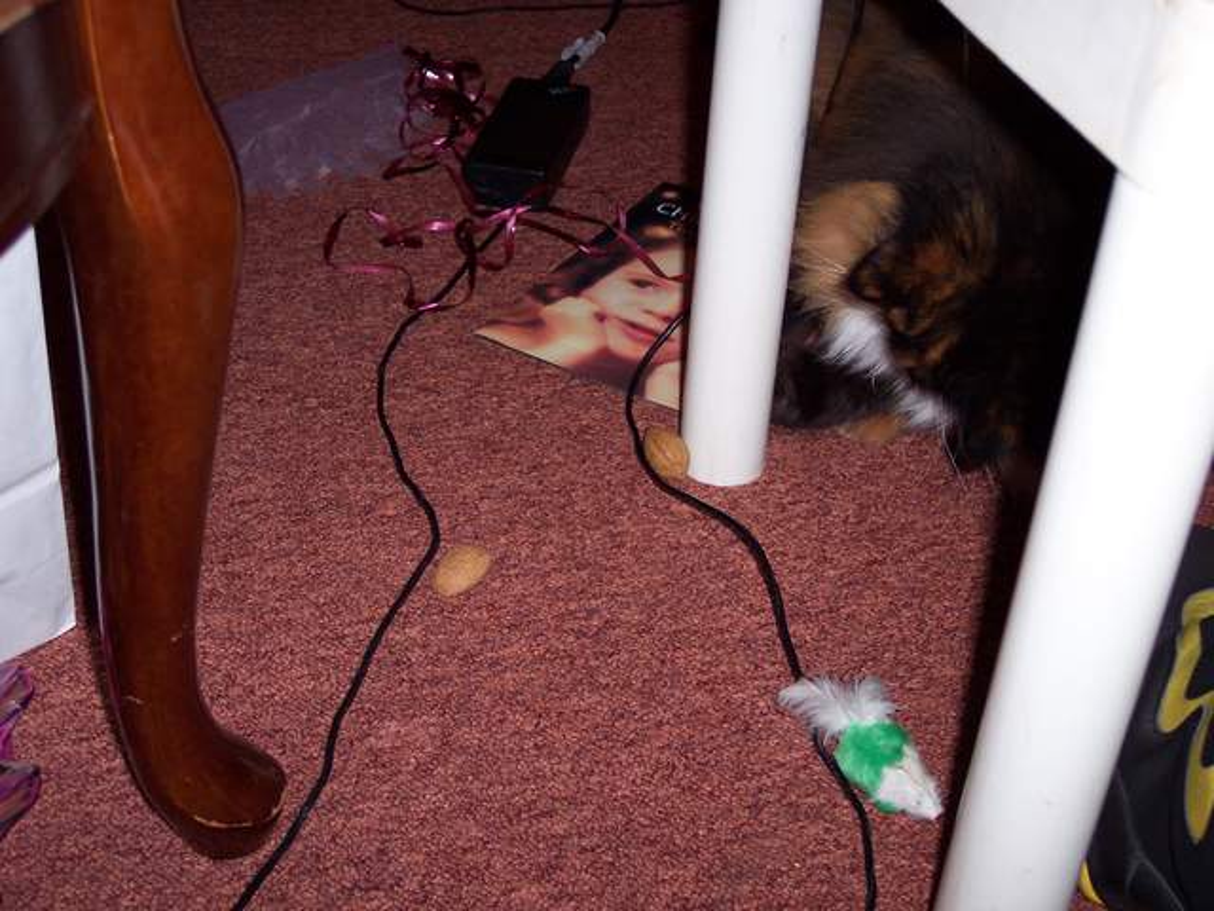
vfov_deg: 28.6
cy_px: 456
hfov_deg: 37.5
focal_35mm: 51
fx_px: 1789
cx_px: 607
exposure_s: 1/30
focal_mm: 10.7
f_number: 3.4
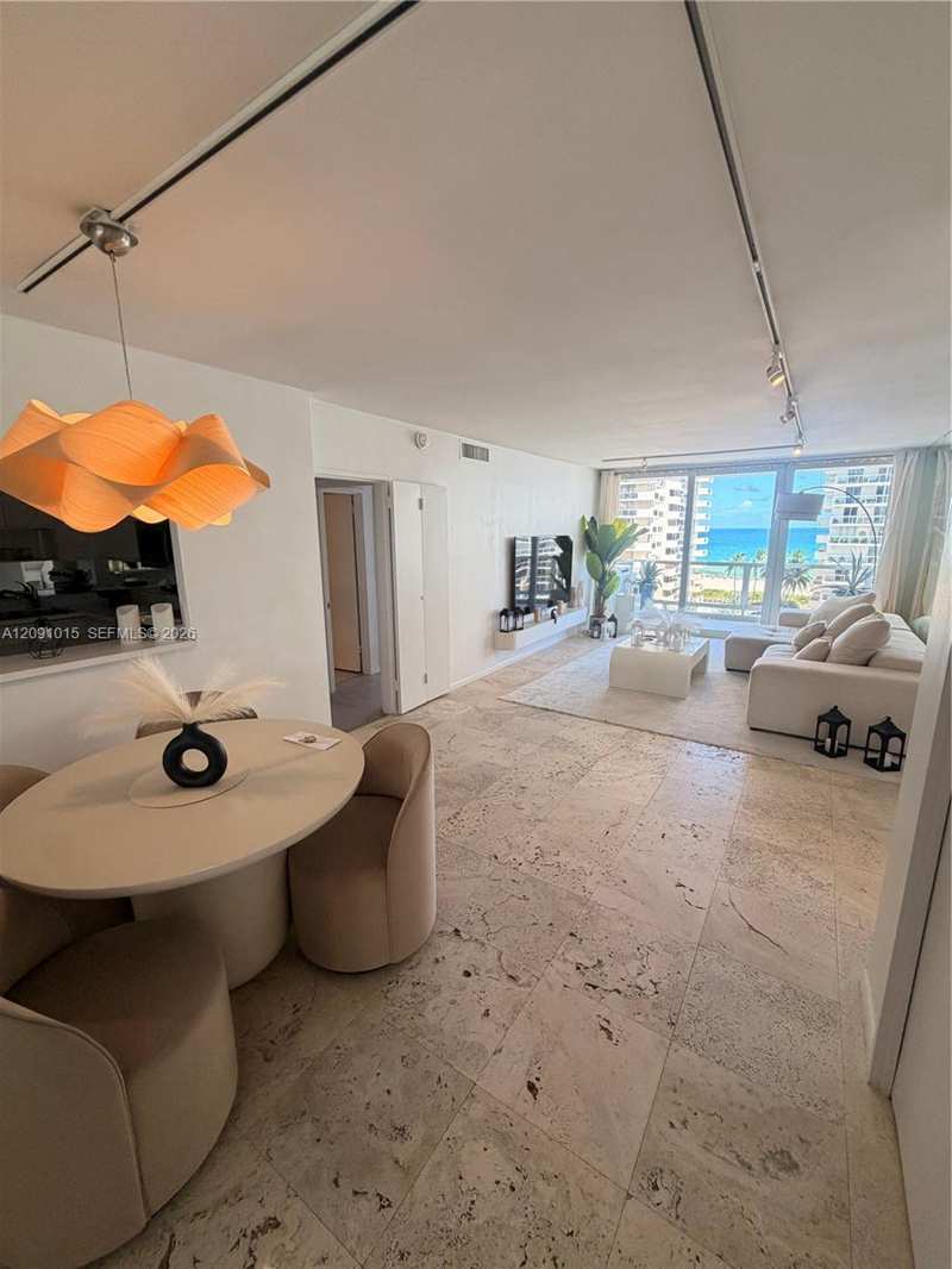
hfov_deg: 85.7
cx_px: 476
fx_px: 513
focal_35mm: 14
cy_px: 634
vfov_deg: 102.1
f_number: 2.2
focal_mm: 2.22
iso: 160
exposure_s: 1/120
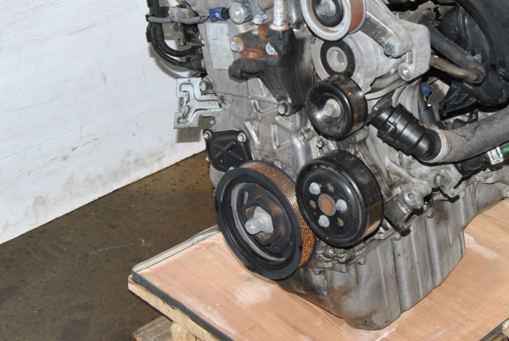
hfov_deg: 25.3
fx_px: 1118
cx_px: 386
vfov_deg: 17.2
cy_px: 57
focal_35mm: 79
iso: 400
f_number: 7.1
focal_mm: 30
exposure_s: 1/200
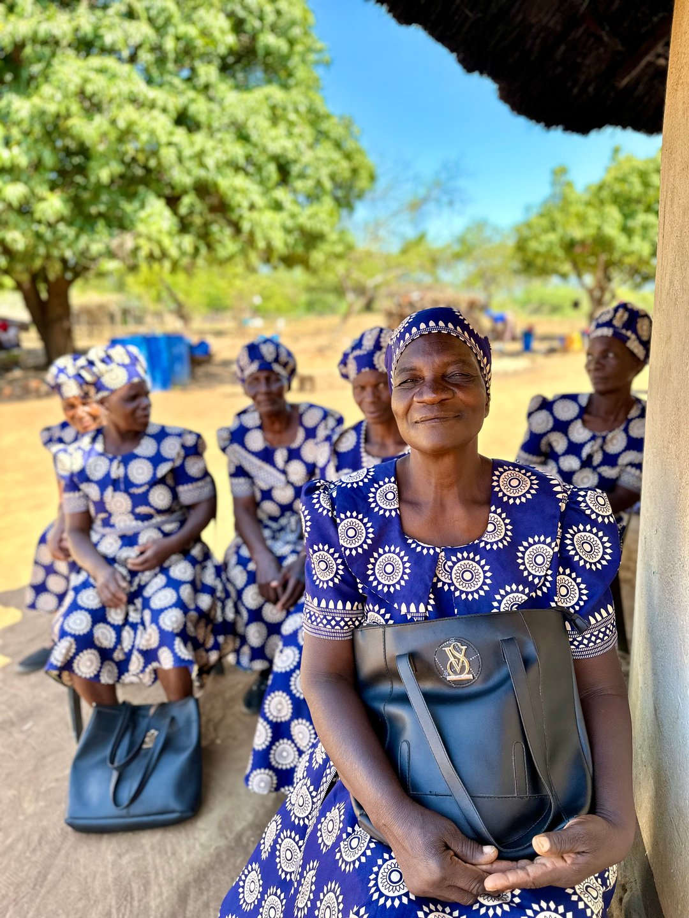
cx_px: 344
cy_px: 459
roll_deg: +2.4
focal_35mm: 24
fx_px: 637
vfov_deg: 71.6
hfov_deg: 56.8
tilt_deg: -12.7
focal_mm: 6.86
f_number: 1.78
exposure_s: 1/797
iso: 80
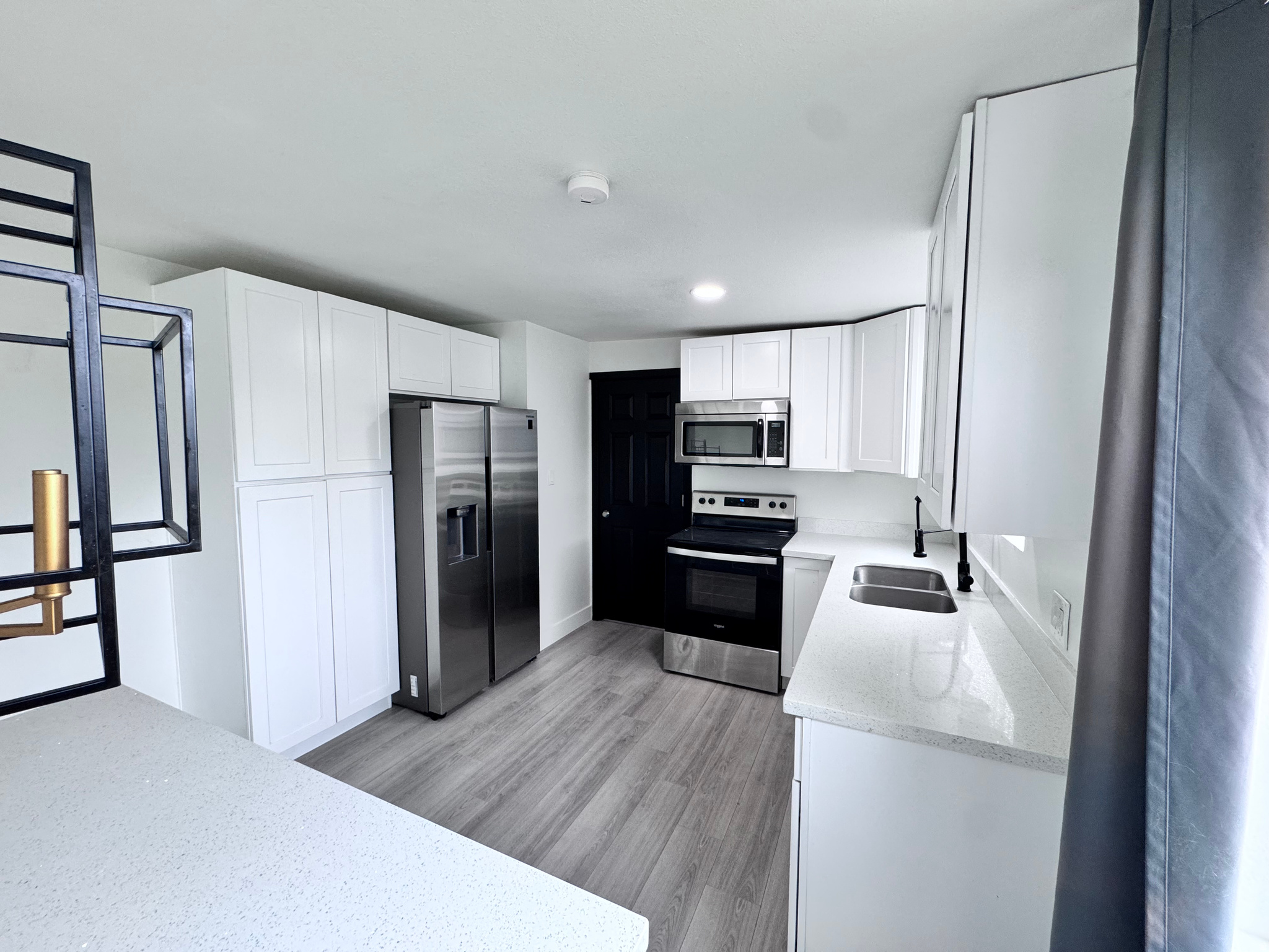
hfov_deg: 102.1
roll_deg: -0.3
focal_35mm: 14
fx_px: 513
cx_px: 634
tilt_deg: -5.3
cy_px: 476
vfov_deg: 85.7
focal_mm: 2.22
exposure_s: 1/120
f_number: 2.2
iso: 200
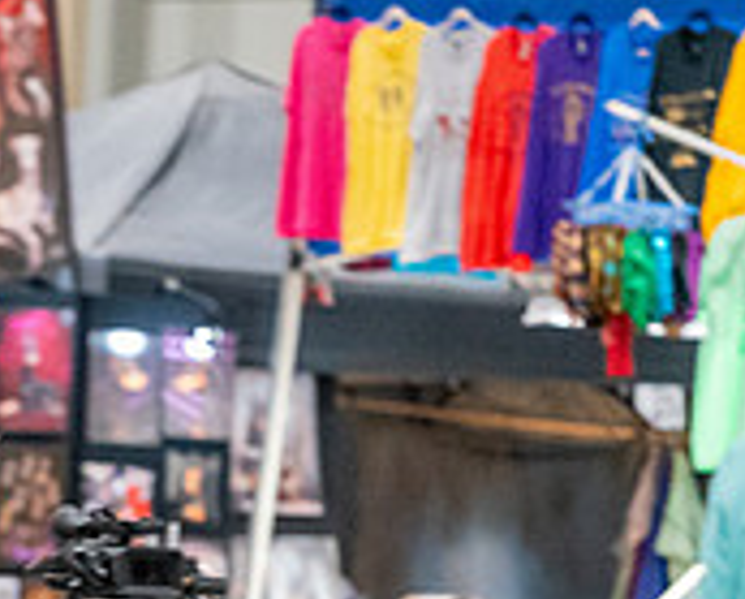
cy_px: 610
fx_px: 13870
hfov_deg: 3.1
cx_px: -185
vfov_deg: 2.5
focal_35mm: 628
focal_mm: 200
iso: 8000
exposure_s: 1/250
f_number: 2.8
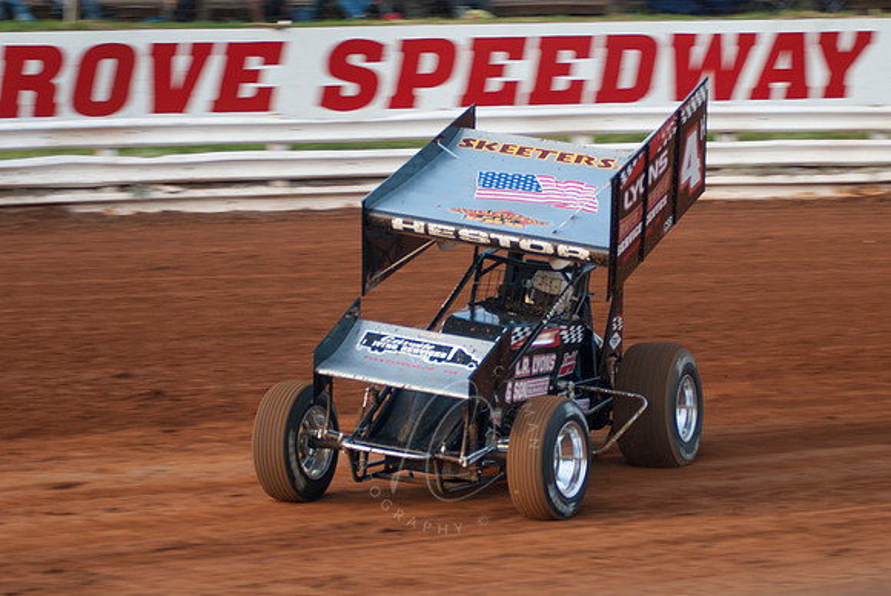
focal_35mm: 120
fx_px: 2973
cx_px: 446
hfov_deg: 17.0
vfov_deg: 11.4
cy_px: 298
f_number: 2.8
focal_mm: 80
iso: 250
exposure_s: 1/500
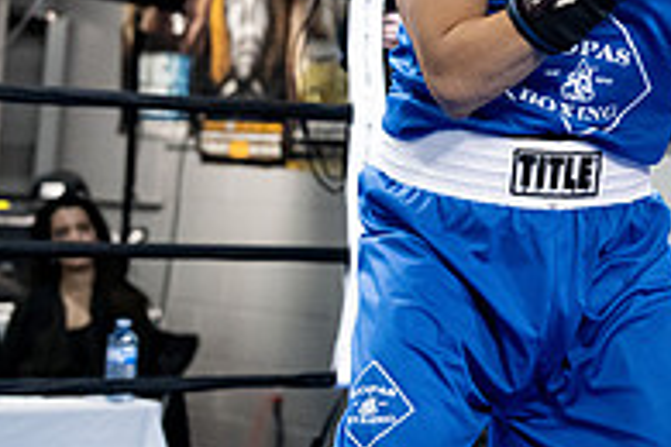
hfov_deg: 12.7
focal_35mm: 155
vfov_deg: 8.8
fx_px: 2889
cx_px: 967
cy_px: 105
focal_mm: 52
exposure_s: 1/1000
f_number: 2.8
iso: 8000
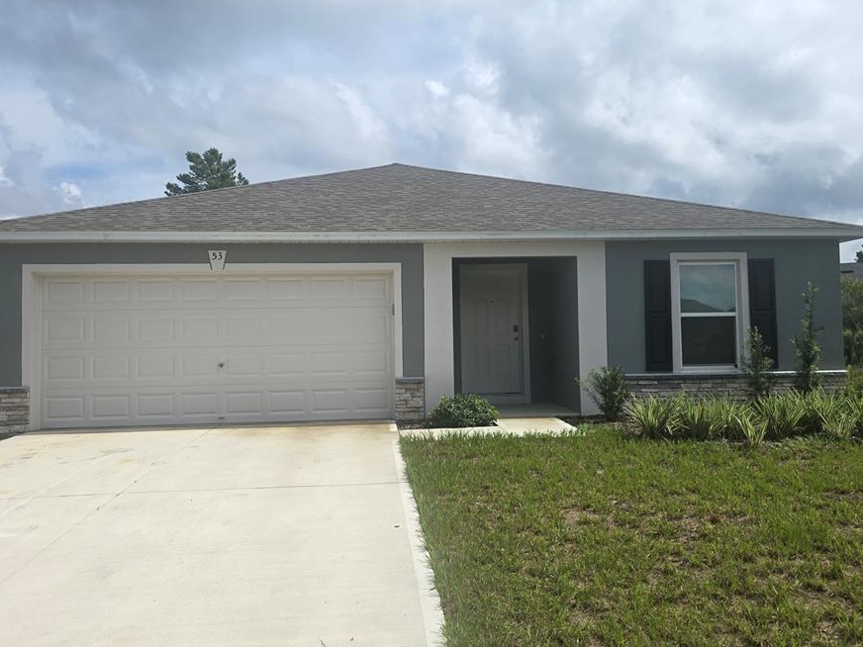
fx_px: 673
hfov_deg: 65.3
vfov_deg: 51.4
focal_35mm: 27
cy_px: 323
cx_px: 422
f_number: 1.7
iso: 12
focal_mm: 6.3
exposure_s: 1/1542
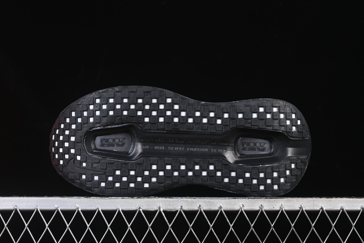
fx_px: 758
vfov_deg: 18.2
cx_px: 182
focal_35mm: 75
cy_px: 122
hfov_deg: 27.0
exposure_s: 1/50
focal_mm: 50
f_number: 6.3
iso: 160
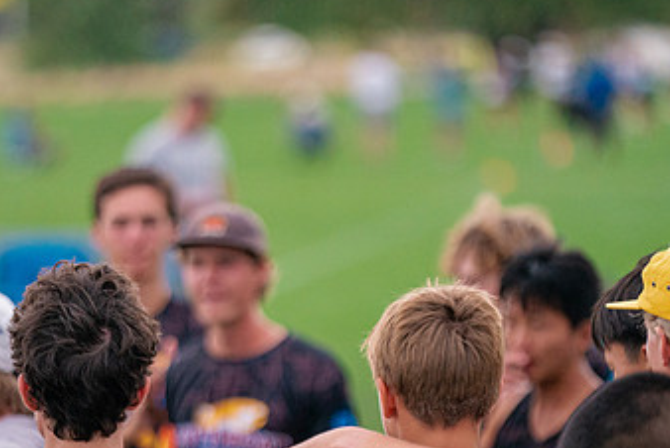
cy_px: 354
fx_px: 6389
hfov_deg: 6.0
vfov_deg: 4.0
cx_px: 299
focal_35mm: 343
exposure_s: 1/6400
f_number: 2.8
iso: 2000
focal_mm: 200
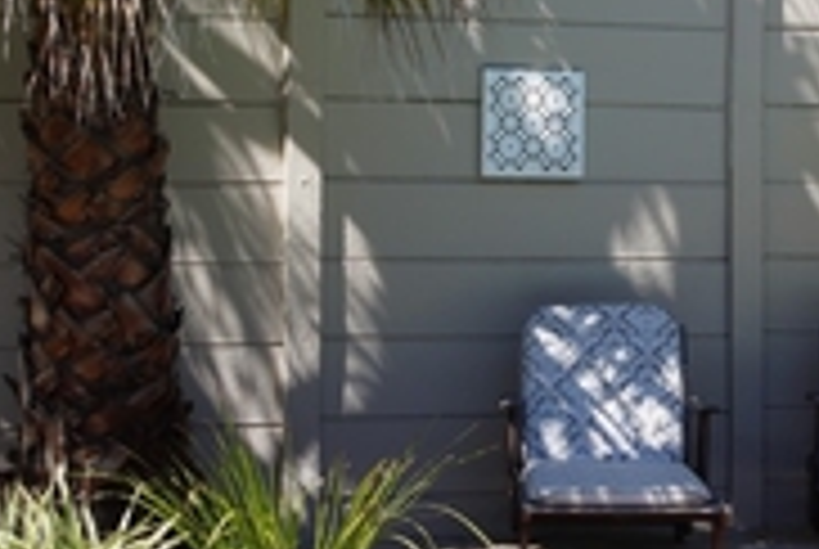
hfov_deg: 17.7
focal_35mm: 115
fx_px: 2623
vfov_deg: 11.9
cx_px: 585
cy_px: 212
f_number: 8
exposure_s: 1/125
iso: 100
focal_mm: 35
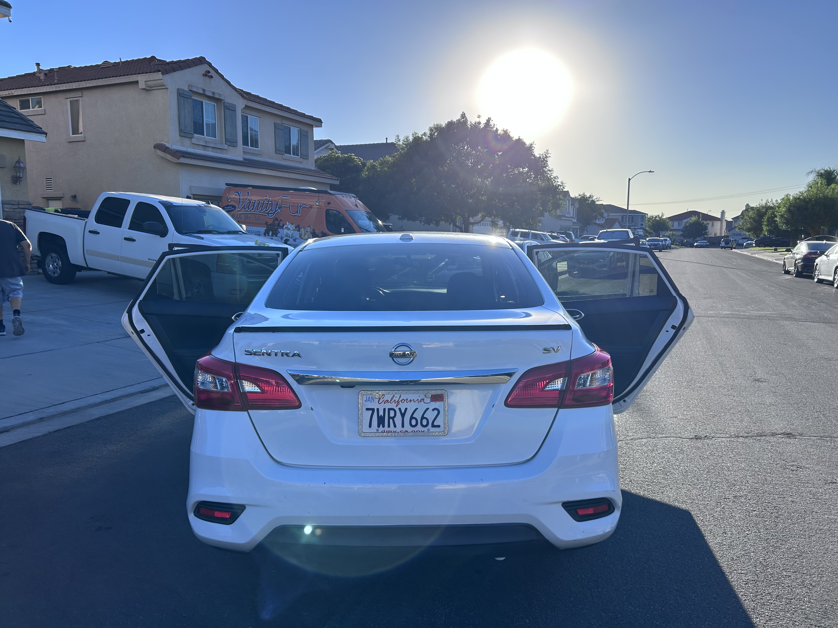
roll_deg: +1.0
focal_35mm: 26
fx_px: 629
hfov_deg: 67.3
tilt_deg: -6.6
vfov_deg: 53.1
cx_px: 419
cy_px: 314
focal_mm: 5.7
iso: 50
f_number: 1.5
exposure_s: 1/3077
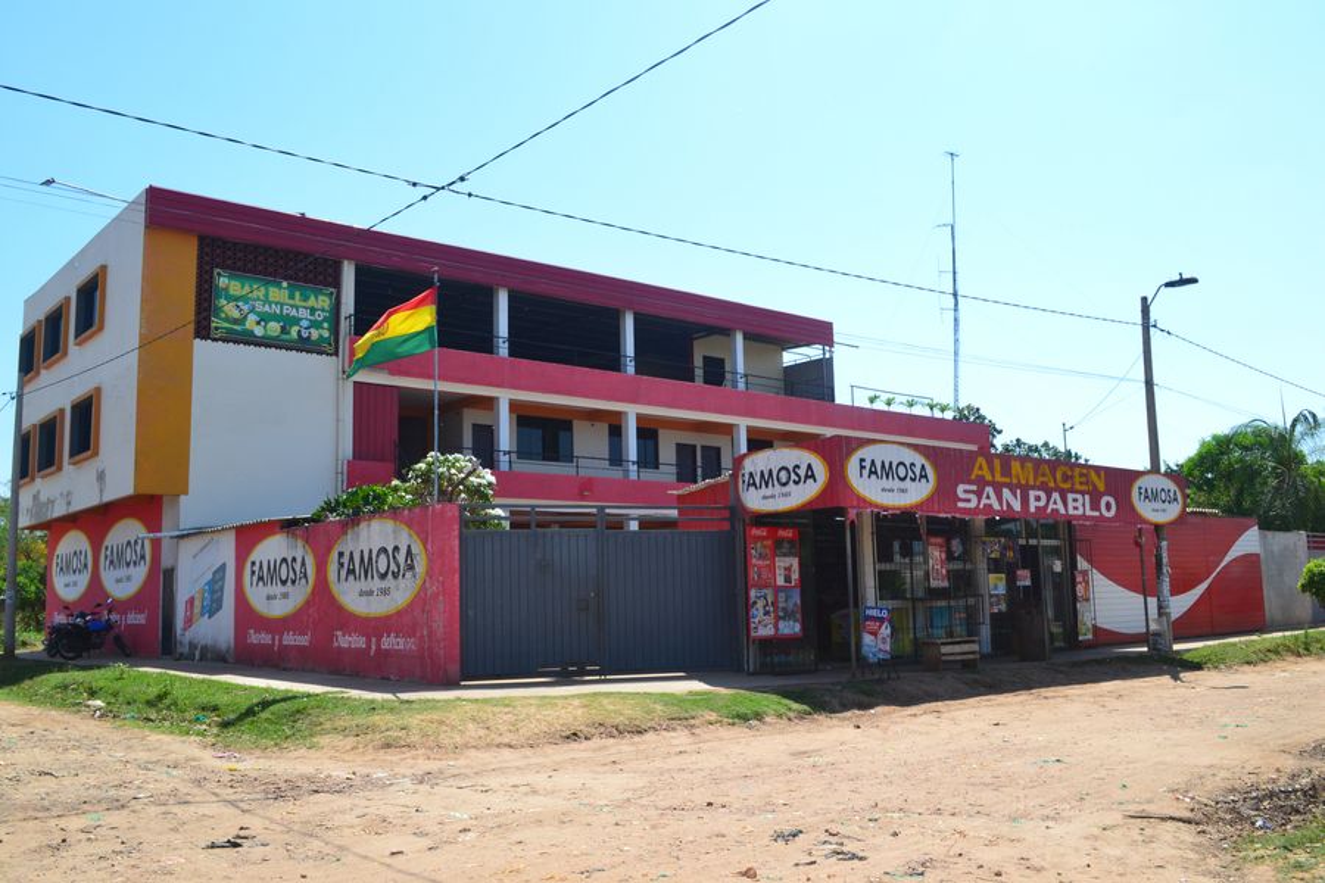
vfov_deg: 43.6
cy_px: 442
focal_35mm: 30
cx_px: 662
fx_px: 1104
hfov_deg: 61.9
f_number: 11
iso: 400
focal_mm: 20
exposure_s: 1/400
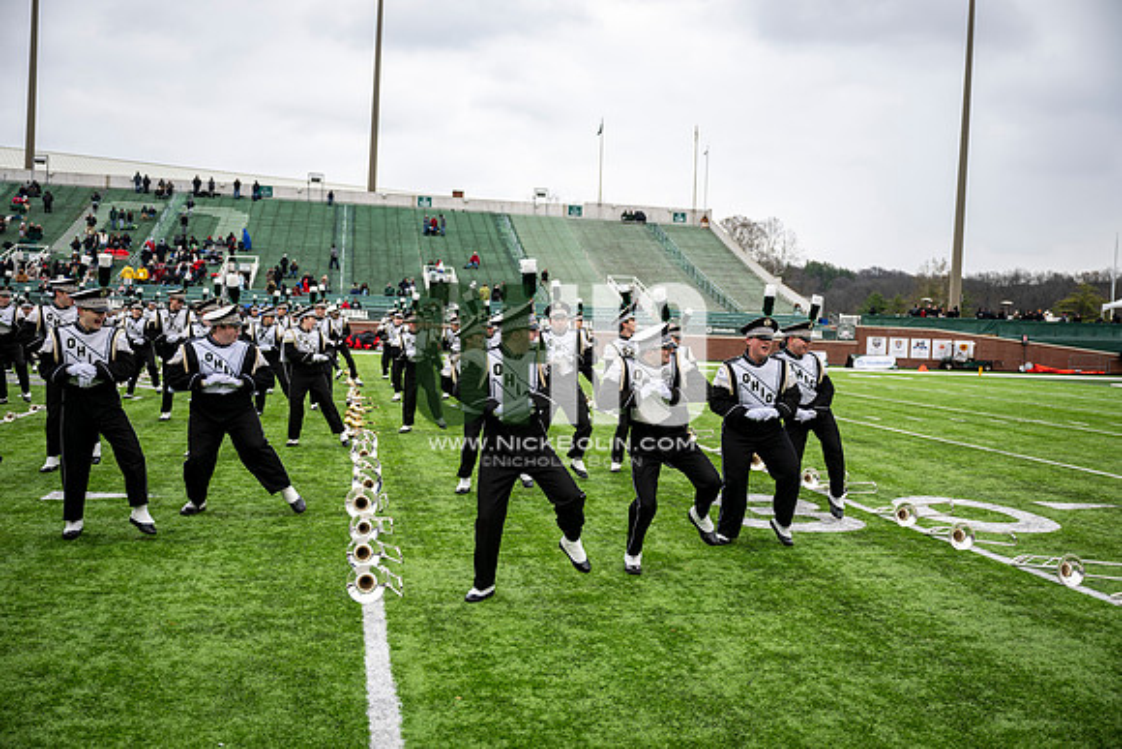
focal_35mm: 34
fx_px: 1075
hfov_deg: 55.1
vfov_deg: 38.4
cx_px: 561
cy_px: 374
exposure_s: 1/500
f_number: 2.8
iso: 100
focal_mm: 34.5
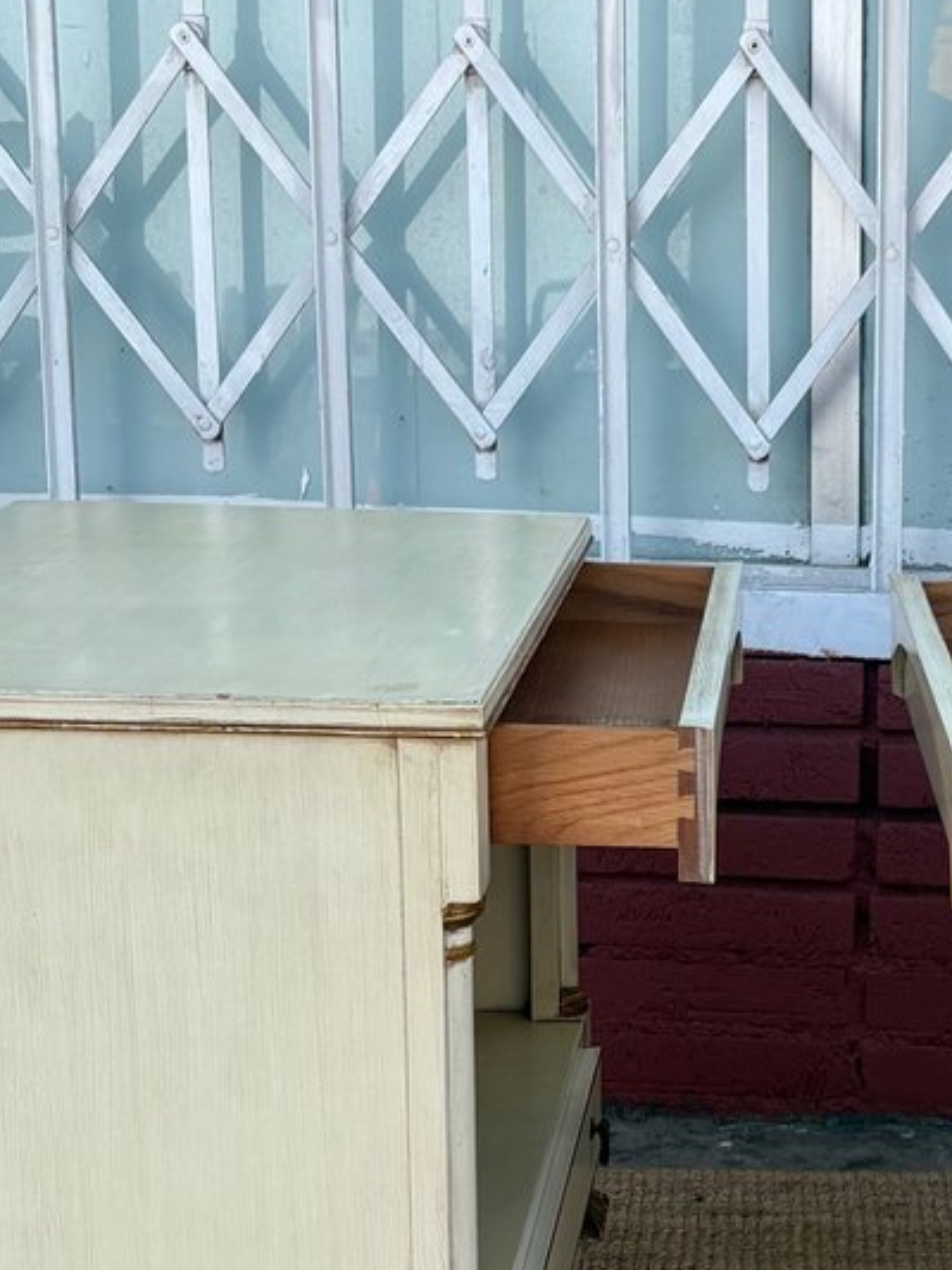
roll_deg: -1.3
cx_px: 997
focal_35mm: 78
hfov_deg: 18.3
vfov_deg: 24.8
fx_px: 2859
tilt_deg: -13.0
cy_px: 921
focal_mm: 5.96
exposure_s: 1/810
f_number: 1.6
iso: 50
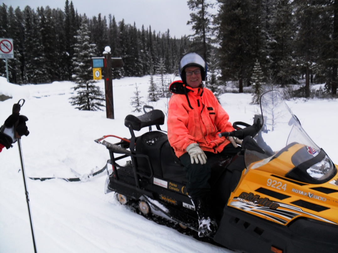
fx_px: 342
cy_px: 126
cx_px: 169
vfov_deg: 40.7
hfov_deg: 52.6
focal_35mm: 35
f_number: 3
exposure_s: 1/45
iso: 80
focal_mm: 6.3
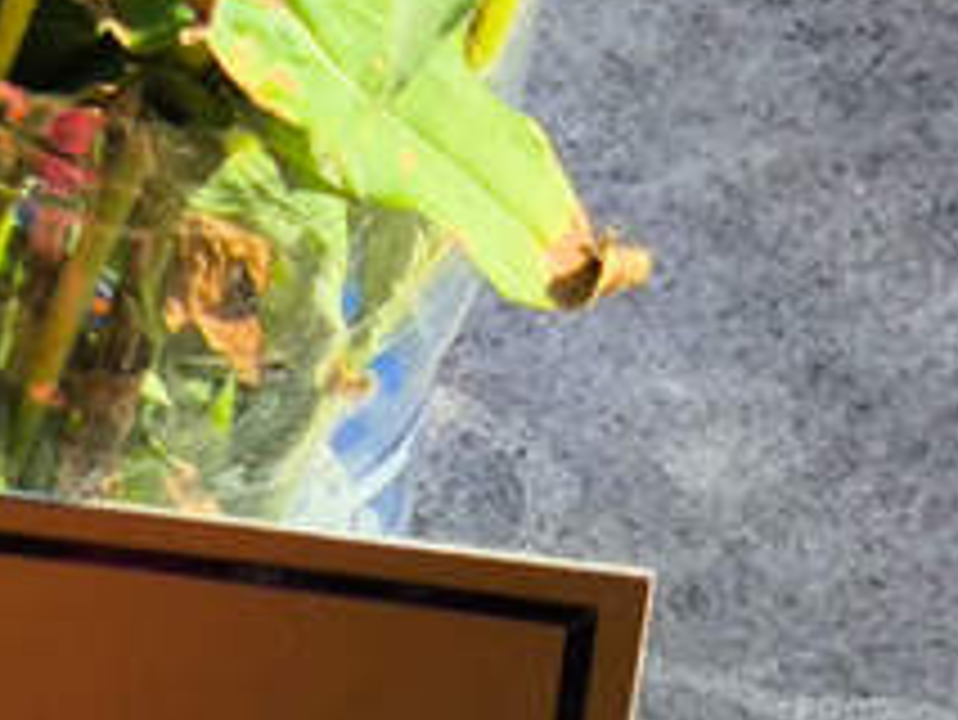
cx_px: -412
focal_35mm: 188
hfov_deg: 10.2
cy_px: 1035
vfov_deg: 7.8
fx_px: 5206
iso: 50
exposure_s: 1/649
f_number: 1.7
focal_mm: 4.71
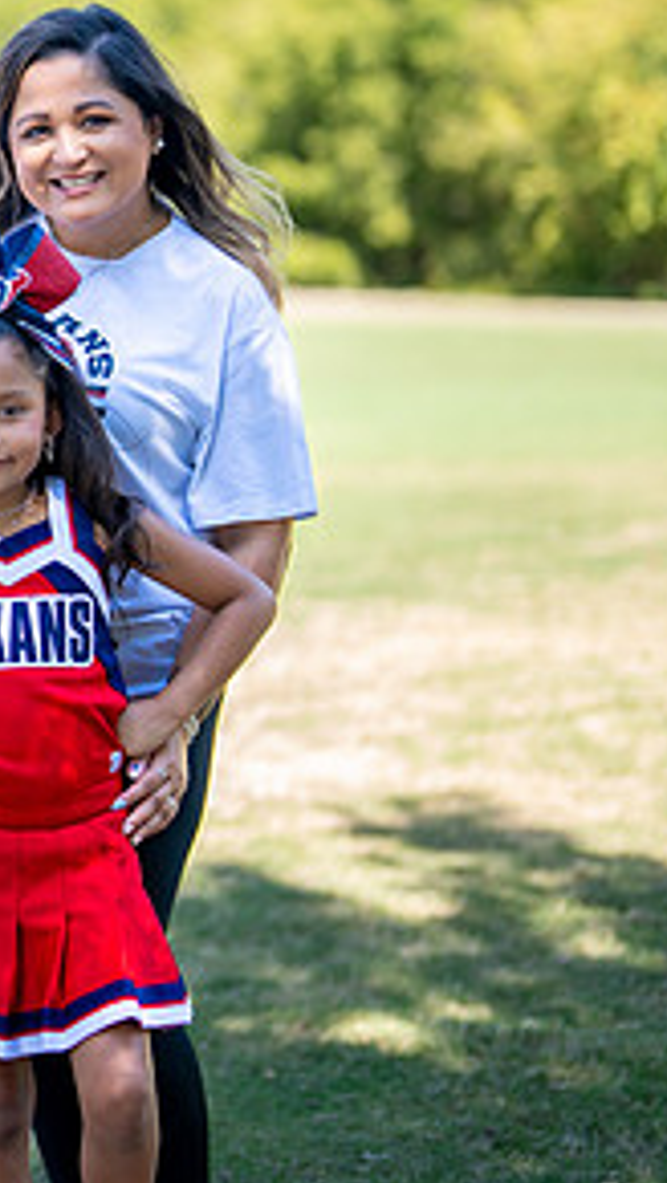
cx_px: -289
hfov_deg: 10.7
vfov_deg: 19.4
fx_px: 3454
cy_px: 434
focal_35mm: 110
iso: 100
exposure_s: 1/1250
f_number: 1.2
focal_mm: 50
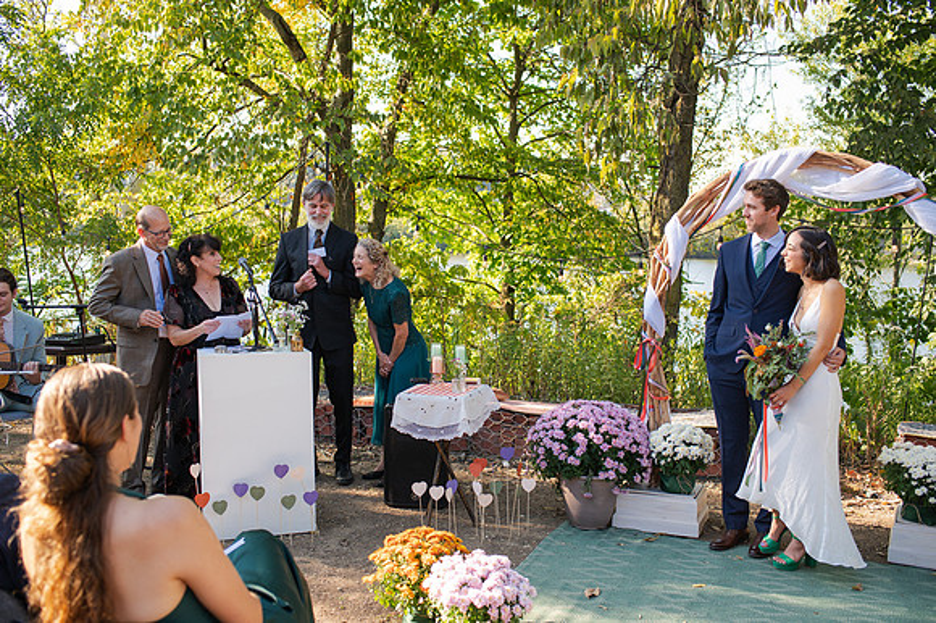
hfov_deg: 54.5
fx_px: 909
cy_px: 312
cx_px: 468
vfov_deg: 37.8
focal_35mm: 35
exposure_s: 1/1250
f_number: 3.5
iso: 560
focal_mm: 35
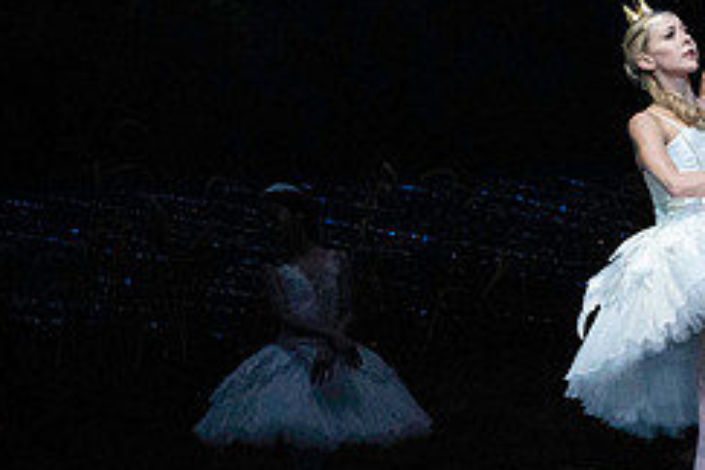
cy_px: 297
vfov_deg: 2.9
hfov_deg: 4.3
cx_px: 827
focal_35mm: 477
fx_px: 9341
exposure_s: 1/400
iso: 25600
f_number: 5
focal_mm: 200
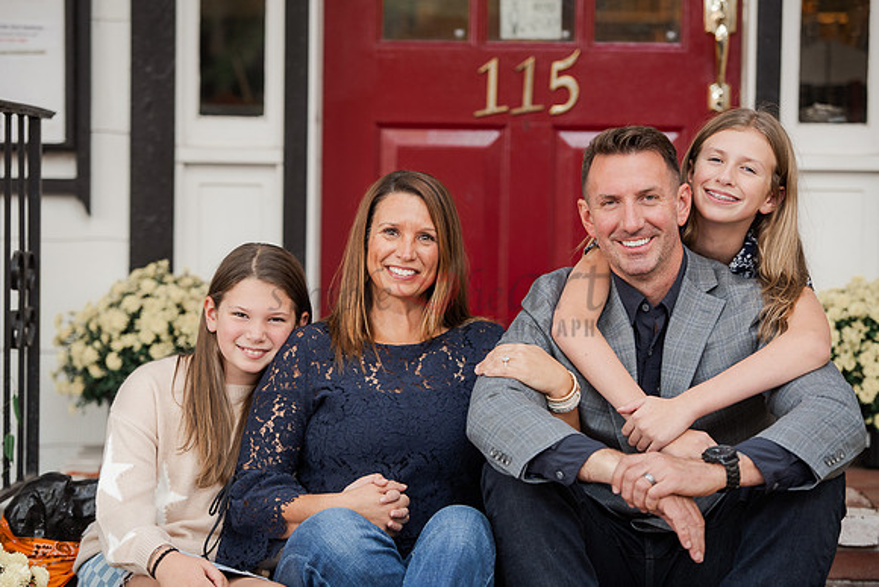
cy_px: 294
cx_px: 440
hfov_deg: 17.6
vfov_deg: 11.8
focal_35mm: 116
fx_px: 2833
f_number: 3.5
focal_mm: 116
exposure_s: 1/100
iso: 400
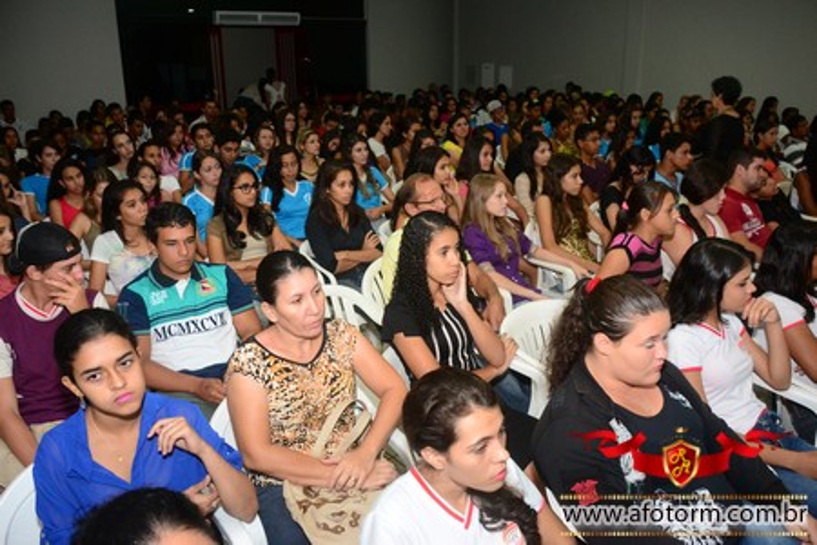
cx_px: 408
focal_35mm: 30
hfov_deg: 61.9
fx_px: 681
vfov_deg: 43.6
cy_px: 272
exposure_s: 1/60
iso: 1600
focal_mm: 20
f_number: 5.6
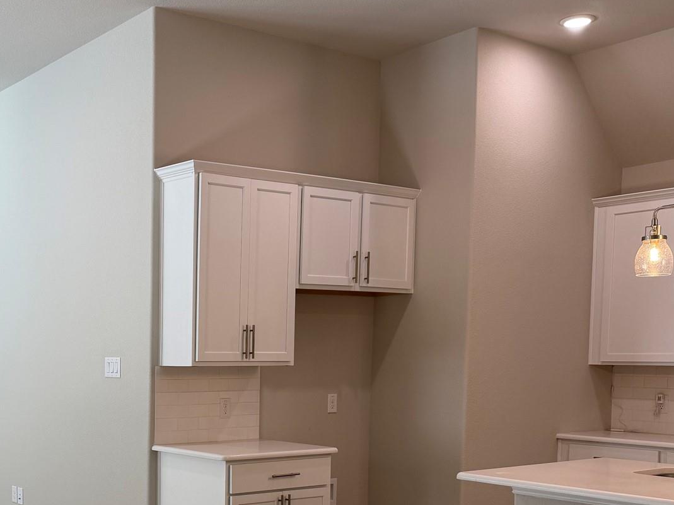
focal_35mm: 46
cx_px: 96
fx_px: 895
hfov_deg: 39.0
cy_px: 420
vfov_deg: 30.6
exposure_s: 1/157
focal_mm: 6.76
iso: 100
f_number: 1.78
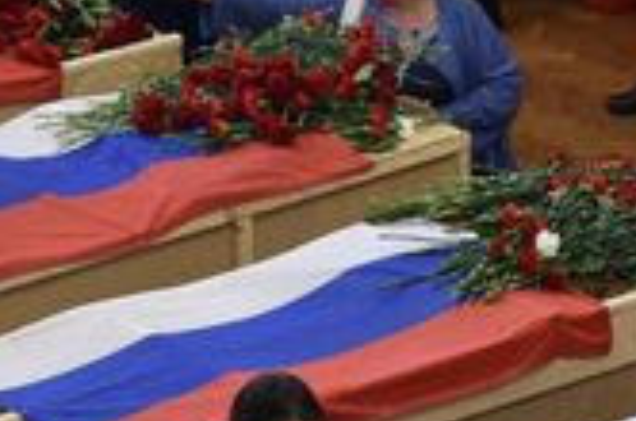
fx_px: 5219
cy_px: 325
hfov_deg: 7.0
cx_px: 356
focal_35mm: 296
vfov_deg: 4.6
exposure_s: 1/250
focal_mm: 70
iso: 8000
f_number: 4
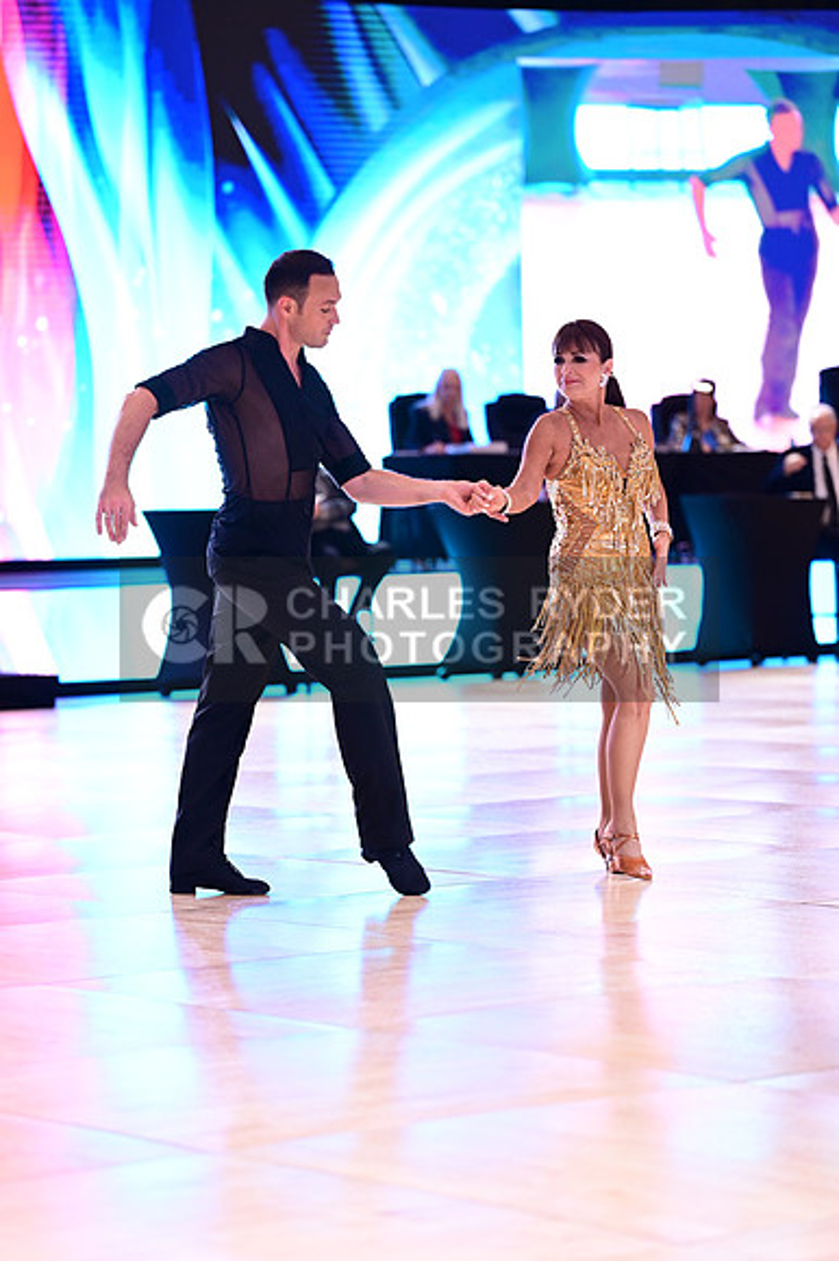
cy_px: 630
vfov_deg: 17.1
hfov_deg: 11.4
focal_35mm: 120
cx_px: 420
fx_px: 4200
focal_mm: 120
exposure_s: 1/320
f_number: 2.8
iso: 2000
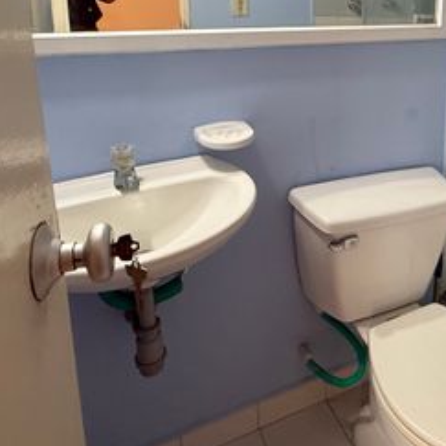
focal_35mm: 34
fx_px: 496
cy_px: 86
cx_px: 370
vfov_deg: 45.8
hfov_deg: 45.5
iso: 320
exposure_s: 1/60
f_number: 2.2
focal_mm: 2.22
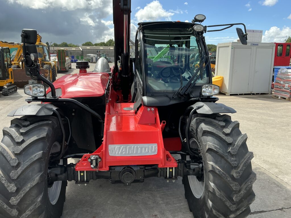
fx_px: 235
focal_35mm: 28
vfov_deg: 49.7
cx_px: 146
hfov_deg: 63.4
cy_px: 109
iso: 25
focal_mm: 3
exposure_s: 1/700
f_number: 1.8
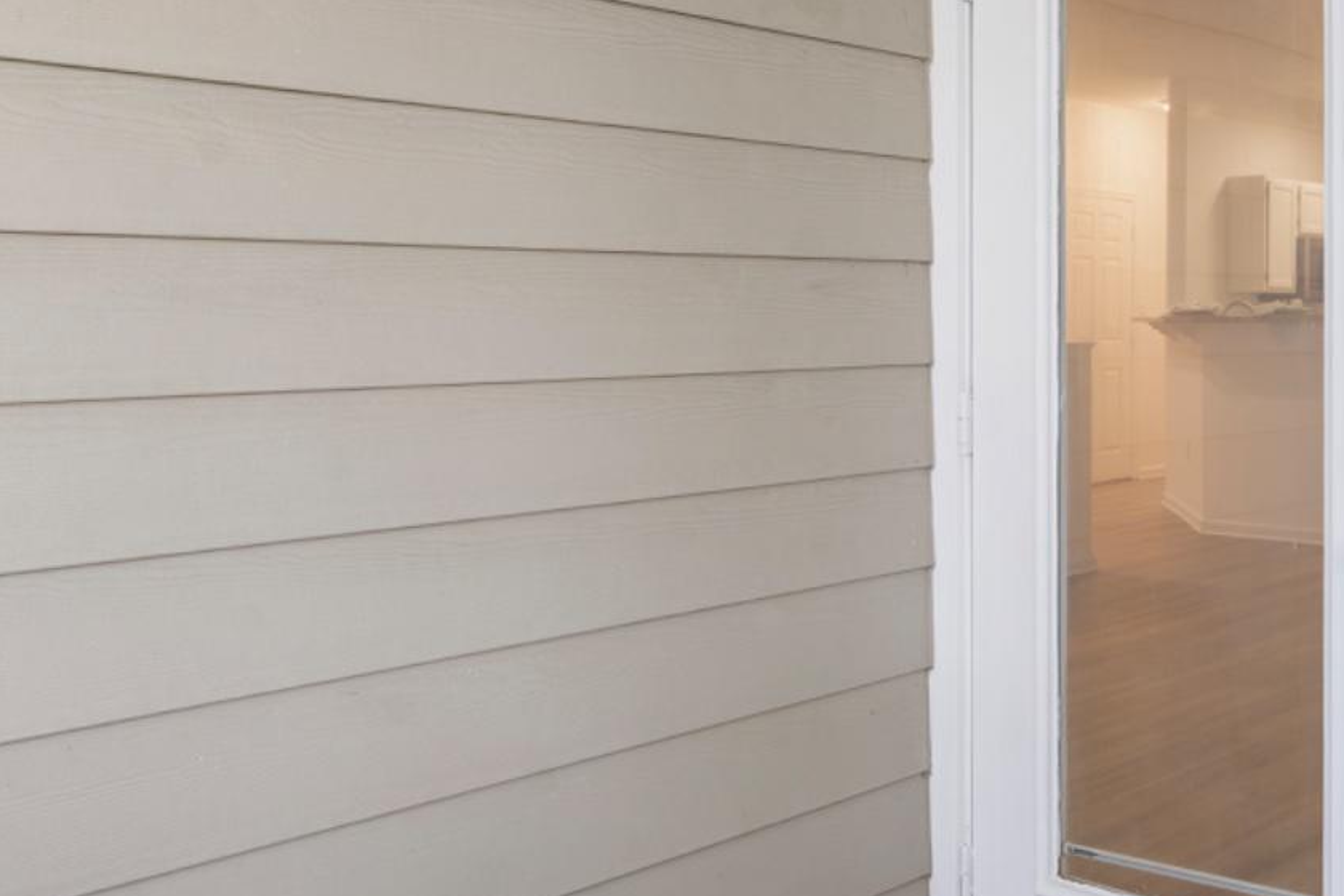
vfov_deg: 33.9
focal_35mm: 39
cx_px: 1277
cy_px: 297
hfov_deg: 43.9
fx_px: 1456
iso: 200
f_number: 8
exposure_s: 1/3
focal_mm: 16
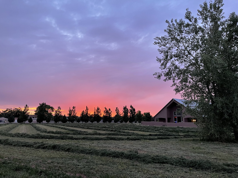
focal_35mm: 26
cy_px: 89
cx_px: 119
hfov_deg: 67.3
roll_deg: -0.4
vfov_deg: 53.1
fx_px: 179
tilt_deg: +10.7
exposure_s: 1/83
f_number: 1.6
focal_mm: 5.1
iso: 125
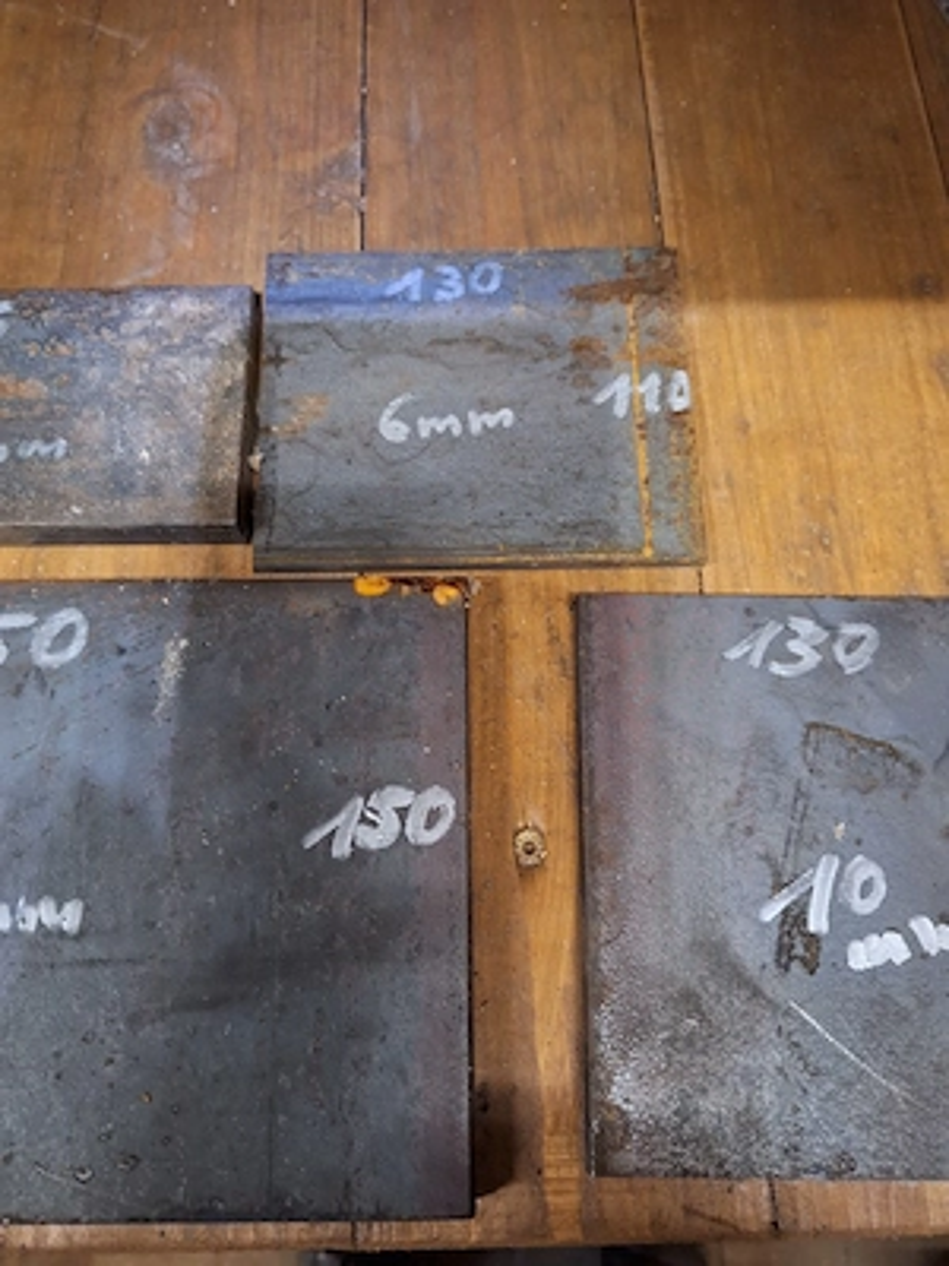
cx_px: 474
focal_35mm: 23
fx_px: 841
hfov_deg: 58.9
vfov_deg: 73.9
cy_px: 633
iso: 800
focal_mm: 5.54
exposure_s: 1/20
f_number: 1.8
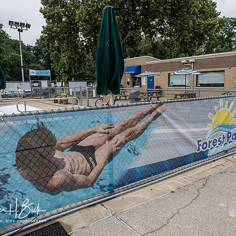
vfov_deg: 55.6
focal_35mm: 29
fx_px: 224
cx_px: 128
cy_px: 119
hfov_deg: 55.6
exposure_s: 1/320
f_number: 6.3
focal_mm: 12
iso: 250
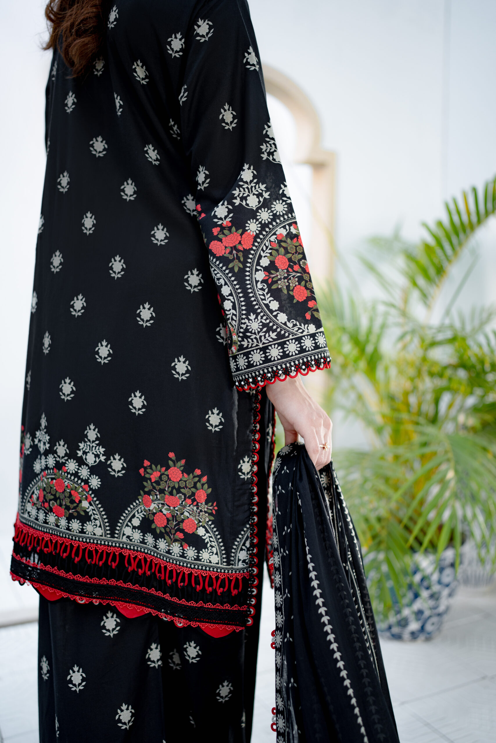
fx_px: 723
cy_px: 372
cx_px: 248
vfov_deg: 54.4
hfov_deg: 37.9
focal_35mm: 35
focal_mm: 35
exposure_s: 1/160
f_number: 1.6
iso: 160
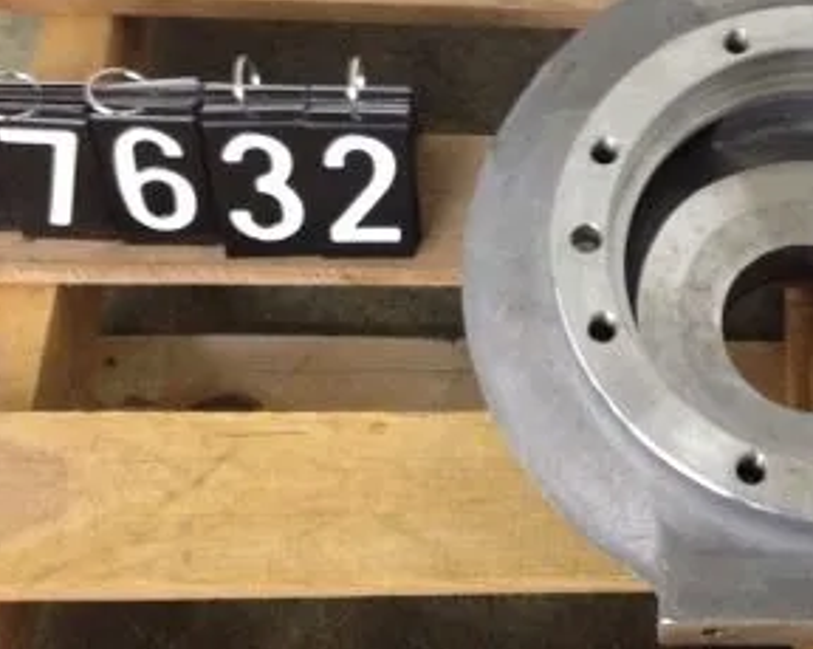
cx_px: 678
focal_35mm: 76
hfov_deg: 24.6
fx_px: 1827
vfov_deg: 20.0
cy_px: 175
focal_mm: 4.28
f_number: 2.4
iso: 320
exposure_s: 1/20
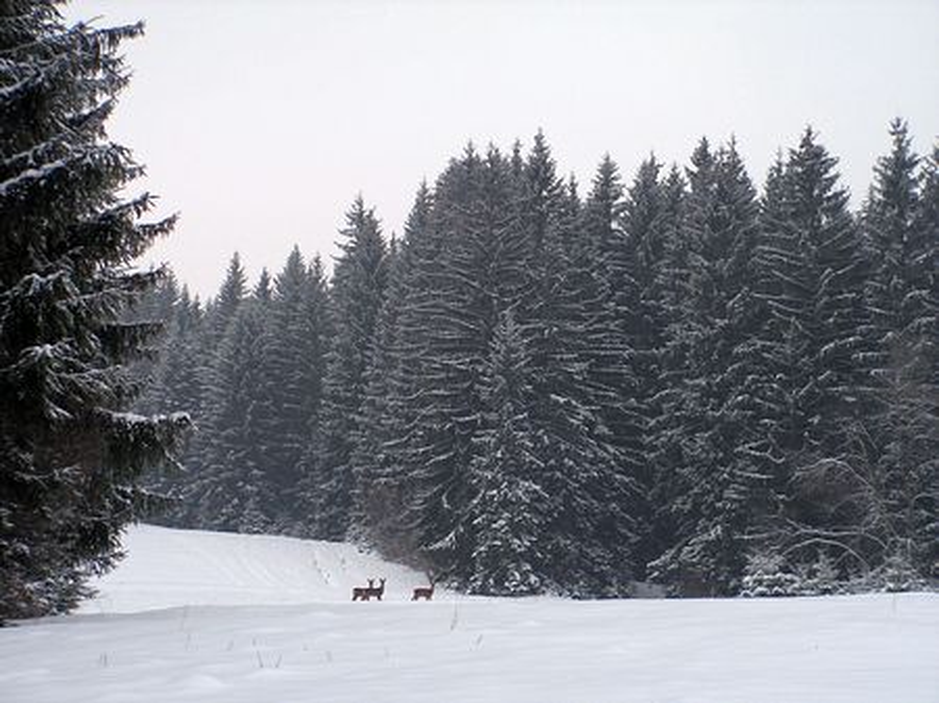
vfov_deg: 15.7
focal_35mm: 94
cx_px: 470
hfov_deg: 20.9
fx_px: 2549
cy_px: 352
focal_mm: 15.8
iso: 50
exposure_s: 1/125
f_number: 3.3
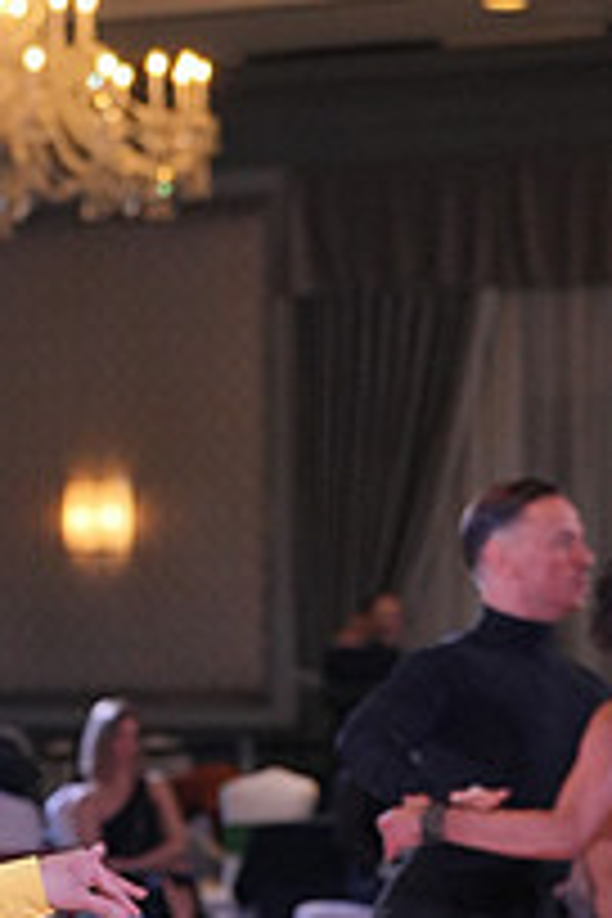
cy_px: 1233
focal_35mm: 225
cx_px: -250
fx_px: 5737
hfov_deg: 6.0
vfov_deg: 9.0
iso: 2500
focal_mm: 79
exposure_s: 1/400
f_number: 4
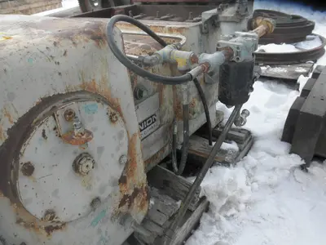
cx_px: 163
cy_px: 122
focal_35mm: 28
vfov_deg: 49.7
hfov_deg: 63.4
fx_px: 264
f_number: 3
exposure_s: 1/160
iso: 64
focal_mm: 5
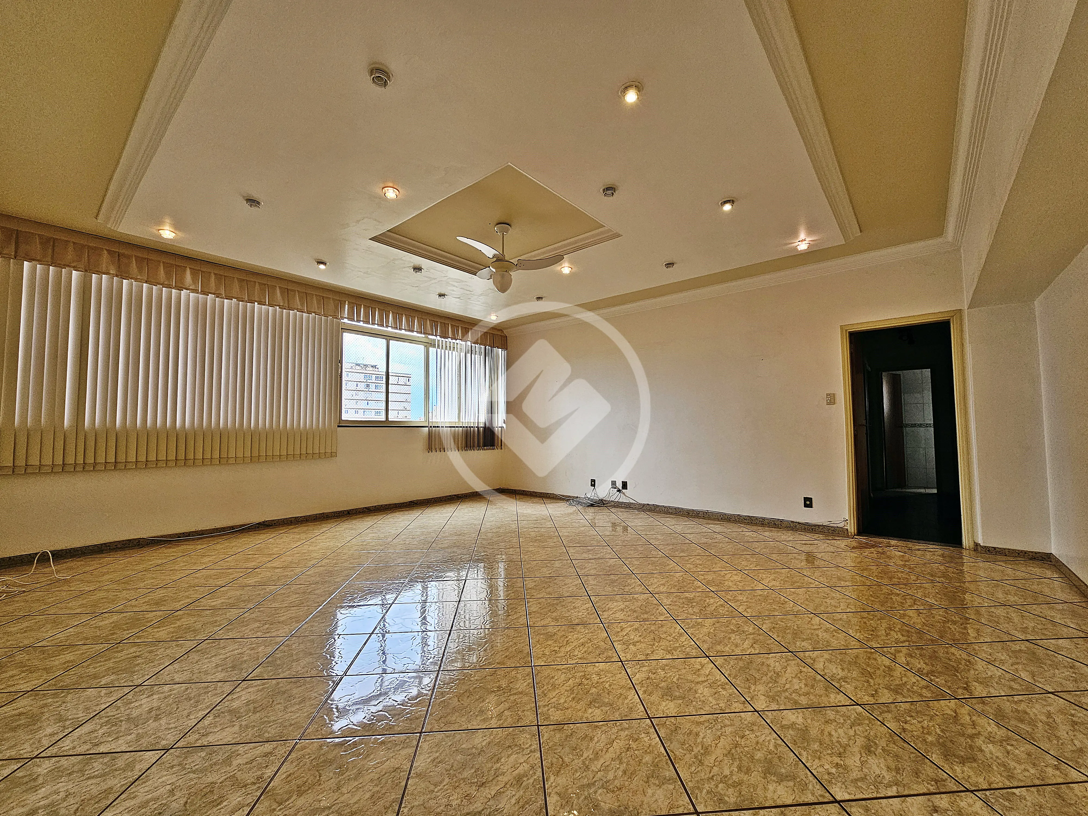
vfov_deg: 89.9
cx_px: 544
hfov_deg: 106.2
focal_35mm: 13
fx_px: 409
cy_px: 408
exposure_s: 1/120
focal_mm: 2.2
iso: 64
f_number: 2.2
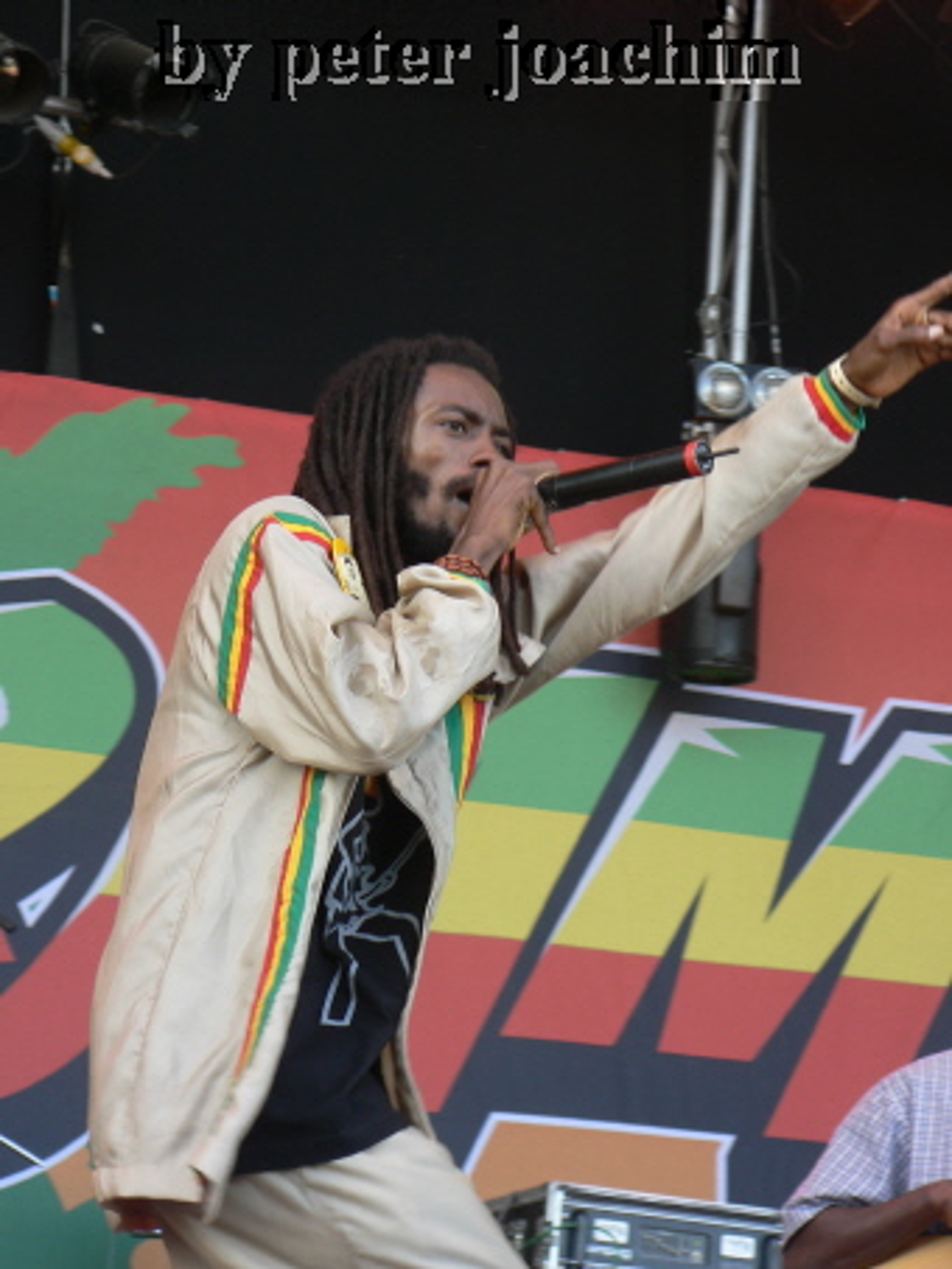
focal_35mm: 146
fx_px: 5351
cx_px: 476
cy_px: 634
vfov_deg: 13.5
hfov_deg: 10.2
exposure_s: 1/60
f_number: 3.3
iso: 64
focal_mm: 25.1
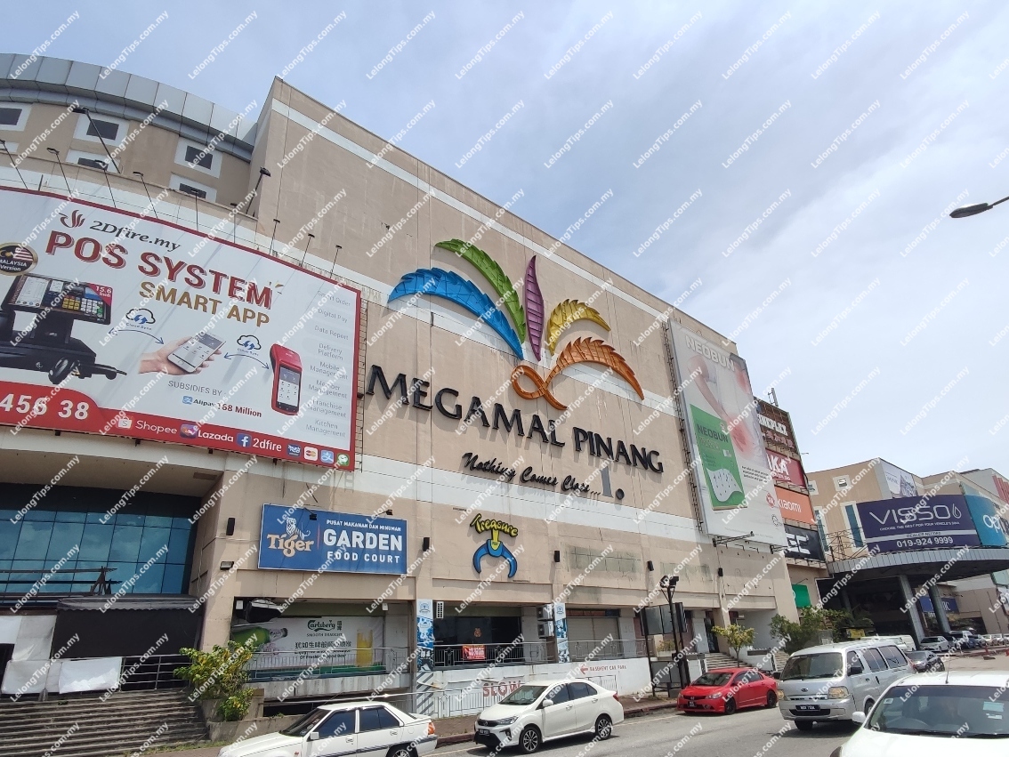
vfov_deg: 78.1
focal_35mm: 16
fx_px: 466
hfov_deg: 94.5
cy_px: 378
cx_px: 504
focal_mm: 1.65
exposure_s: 1/1910
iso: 50
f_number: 2.2
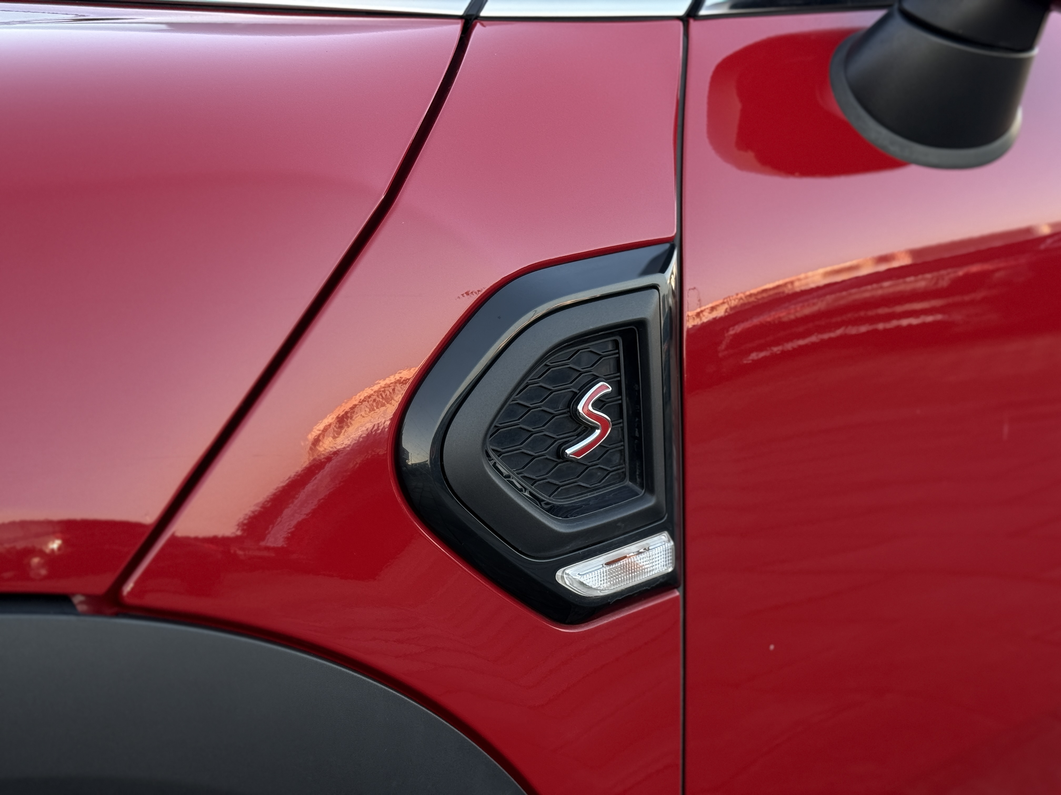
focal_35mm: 48
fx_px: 1471
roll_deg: -0.7
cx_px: 530
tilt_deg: -15.9
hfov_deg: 39.7
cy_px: 398
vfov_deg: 30.3
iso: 64
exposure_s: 1/274
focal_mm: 6.76
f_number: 1.78
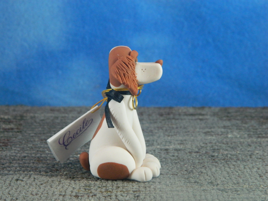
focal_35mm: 84
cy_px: 100
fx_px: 650
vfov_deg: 17.6
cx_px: 134
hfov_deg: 23.3
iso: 400
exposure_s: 1/30
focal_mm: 15.1
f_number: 4.2
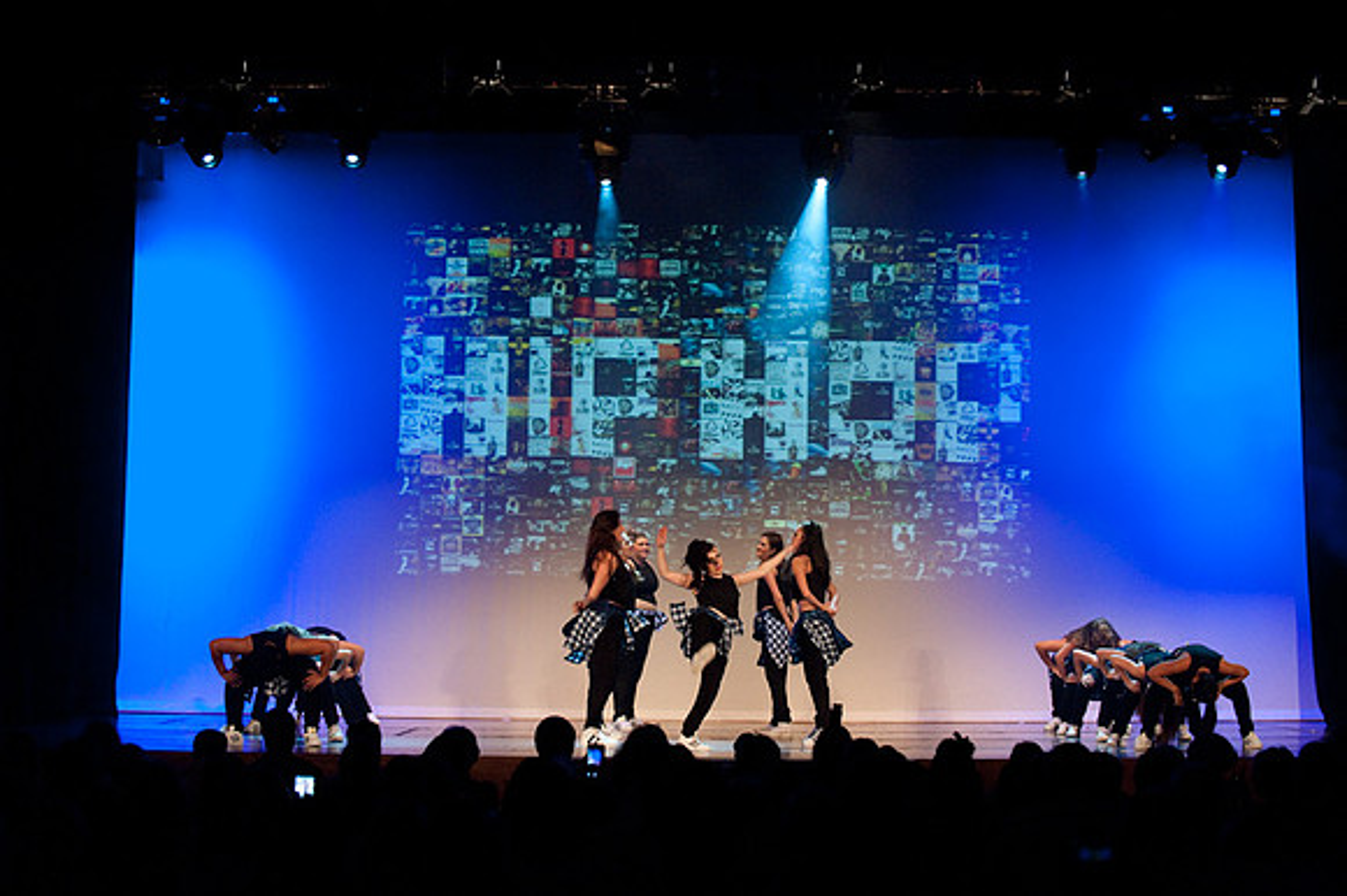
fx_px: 2618
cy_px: 448
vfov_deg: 19.4
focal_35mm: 70
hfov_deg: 28.9
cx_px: 674
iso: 3200
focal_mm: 70
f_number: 4
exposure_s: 1/200
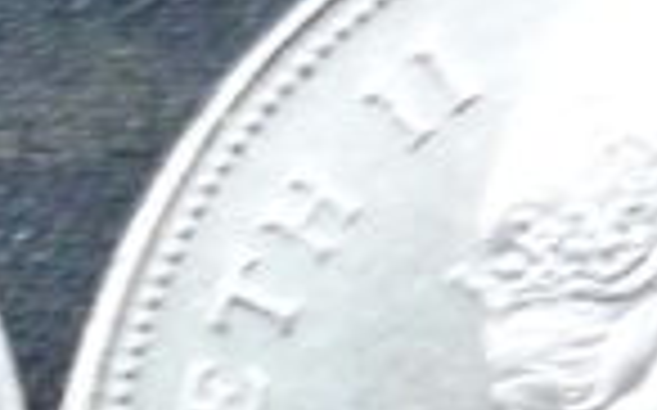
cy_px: 1171
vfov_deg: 6.6
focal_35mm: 182
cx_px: -216
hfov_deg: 11.2
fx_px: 3256
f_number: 3.3
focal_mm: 4.1
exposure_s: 1/40
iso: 800
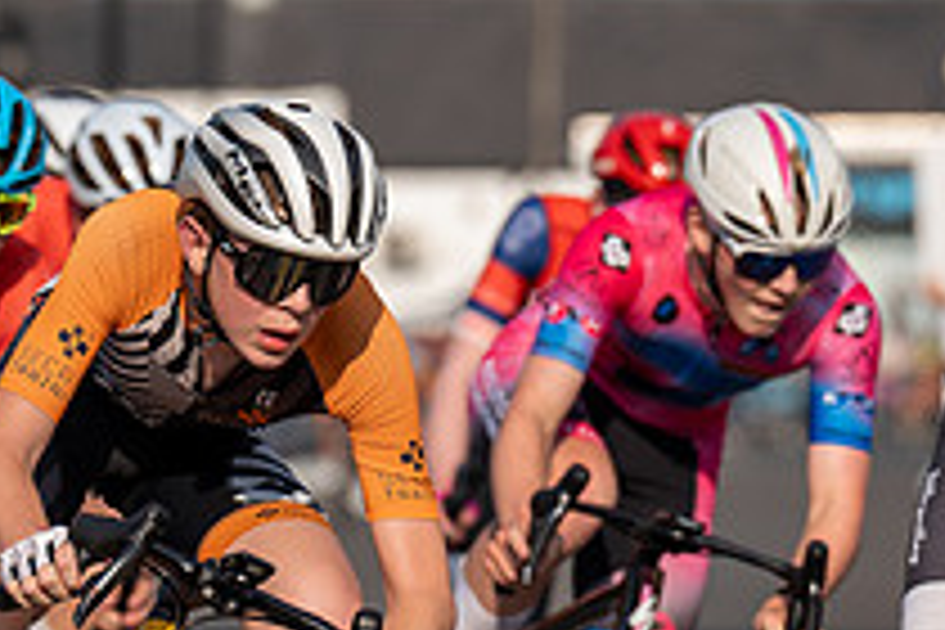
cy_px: 326
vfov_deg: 2.6
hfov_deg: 3.8
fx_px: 14095
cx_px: 243
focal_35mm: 537
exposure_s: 1/1000
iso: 160
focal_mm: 194
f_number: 4.5
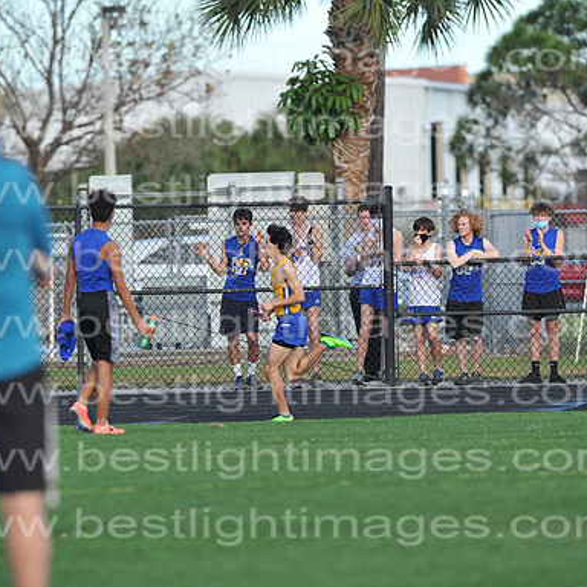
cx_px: 275
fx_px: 7386
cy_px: 294
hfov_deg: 4.6
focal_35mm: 385
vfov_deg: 4.6
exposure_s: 1/2000
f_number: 4.5
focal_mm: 300
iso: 800
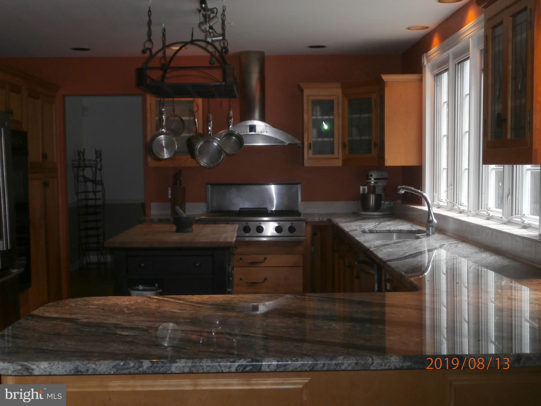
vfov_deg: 30.9
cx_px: 270
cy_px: 203
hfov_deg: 40.4
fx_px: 735
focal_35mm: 47
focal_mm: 8.29
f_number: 4.2
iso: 250
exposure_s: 1/40
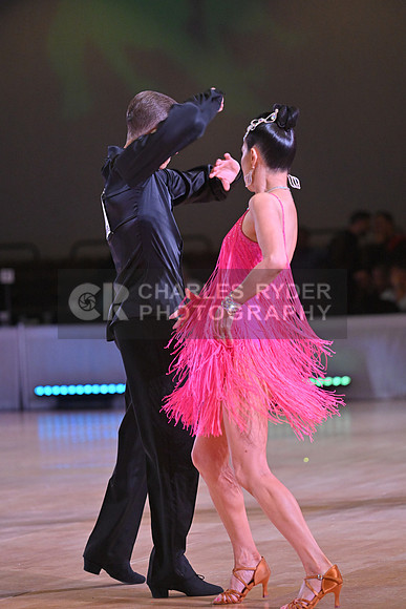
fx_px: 3212
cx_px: 203
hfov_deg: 7.2
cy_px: 304
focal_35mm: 190
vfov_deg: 10.8
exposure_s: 1/400
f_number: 5
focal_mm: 190
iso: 4000
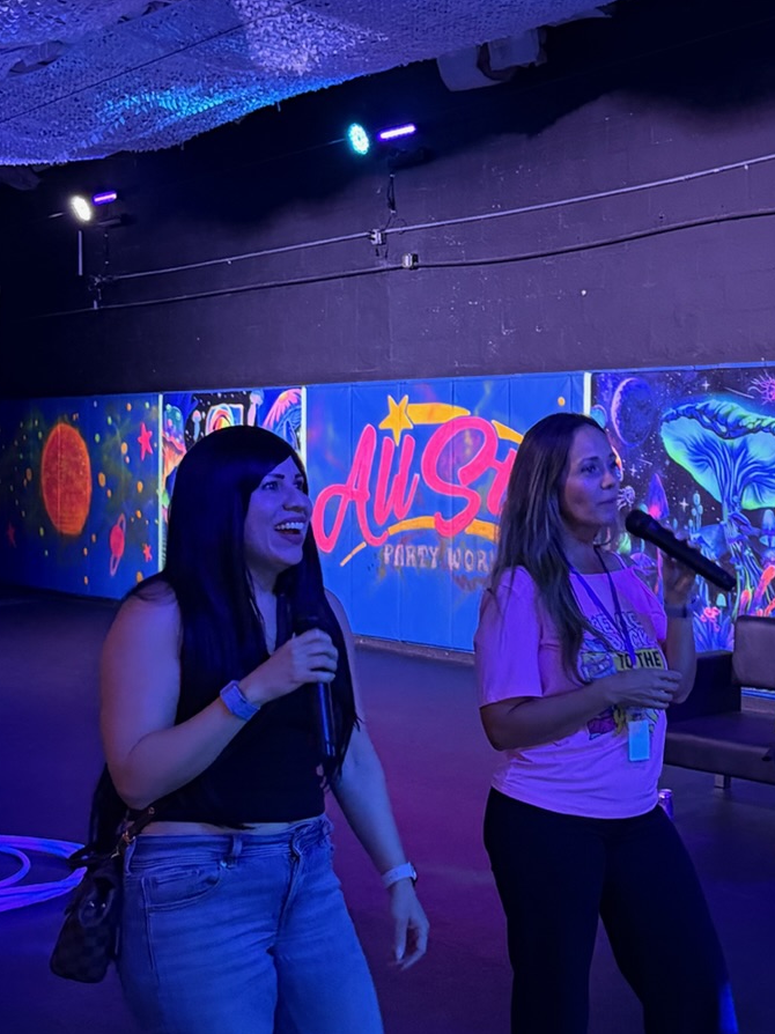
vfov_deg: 34.9
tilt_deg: -1.2
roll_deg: +0.6
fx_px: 1643
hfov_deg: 26.0
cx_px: 640
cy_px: 474
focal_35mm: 55
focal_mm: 6.76
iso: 1000
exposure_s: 1/40
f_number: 1.78
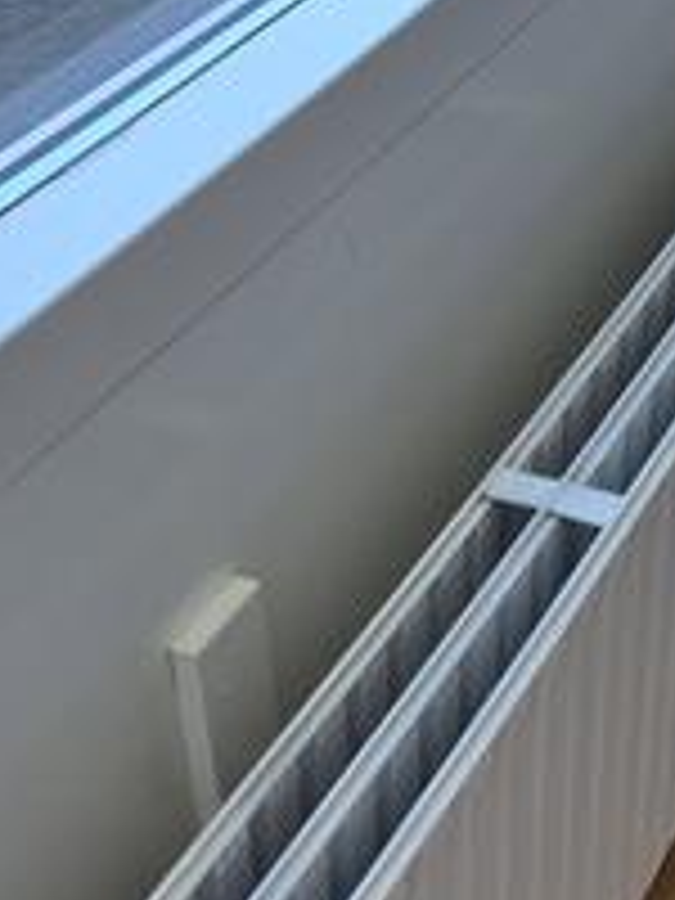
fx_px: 1794
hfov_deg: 20.9
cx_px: 608
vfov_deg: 27.3
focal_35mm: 69
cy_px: 792
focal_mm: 5.4
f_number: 1.8
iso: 50
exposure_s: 1/180
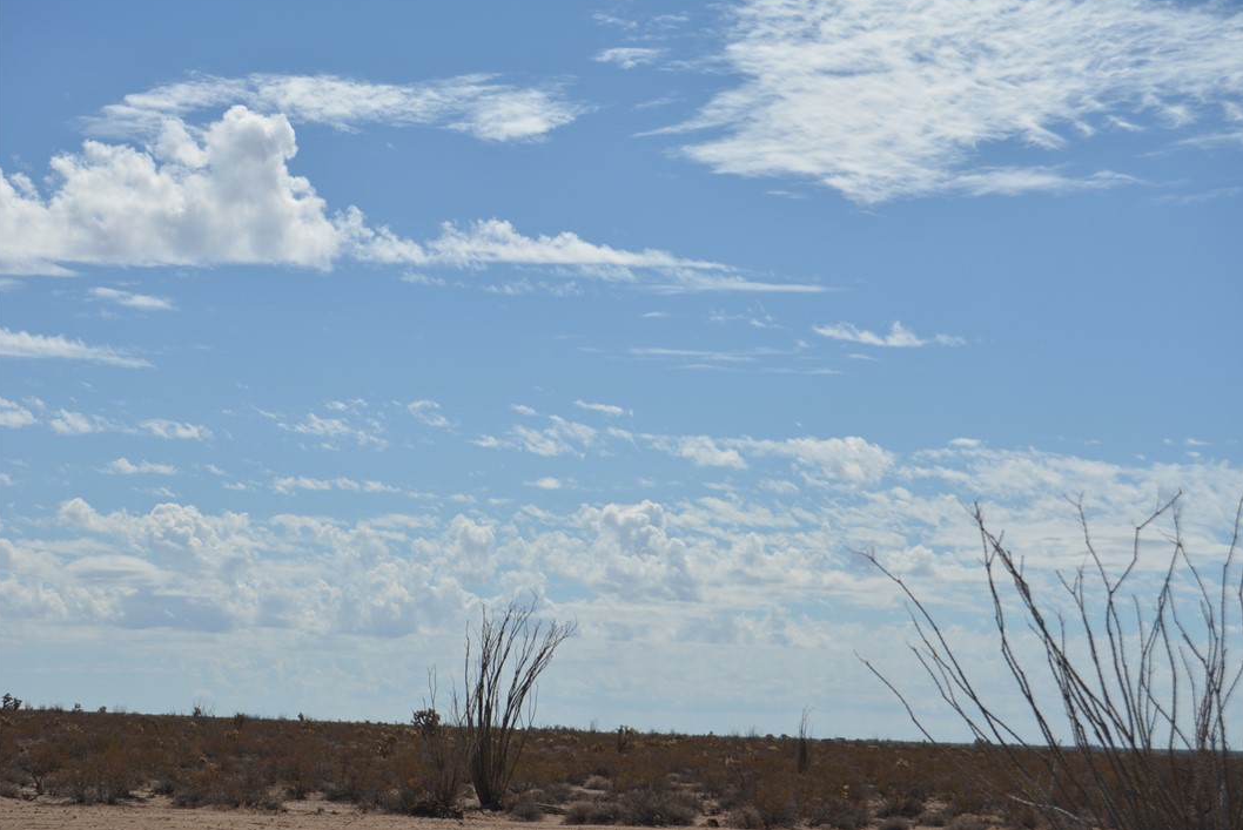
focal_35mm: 85
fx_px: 2920
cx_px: 631
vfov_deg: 16.2
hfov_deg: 24.0
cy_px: 407
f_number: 8
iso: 100
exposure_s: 1/640
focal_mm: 55
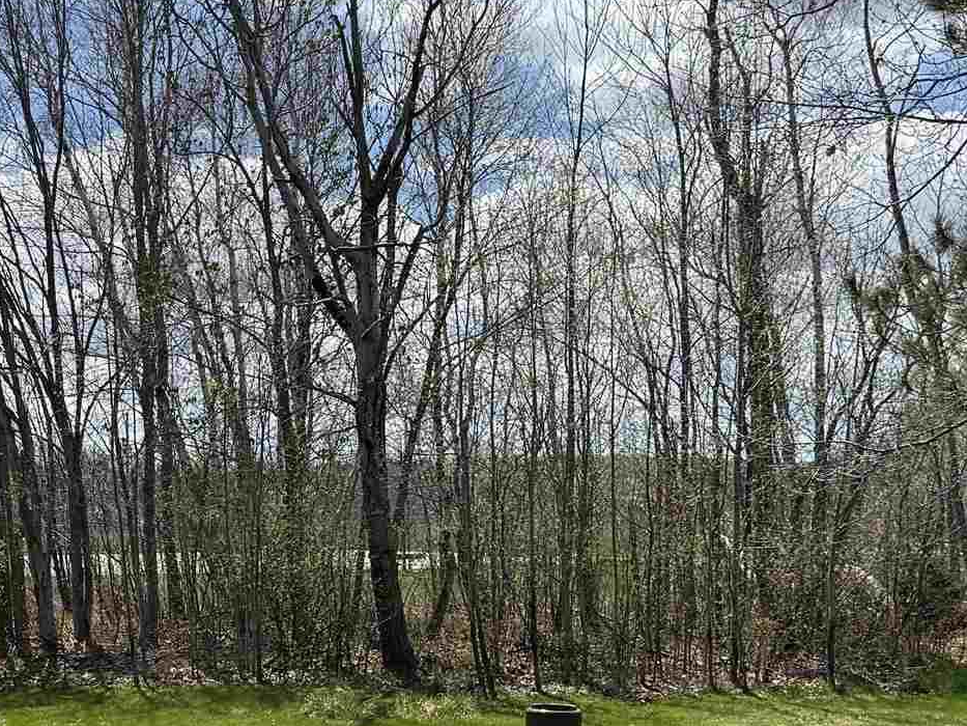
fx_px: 2207
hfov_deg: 24.1
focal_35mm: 79
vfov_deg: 18.6
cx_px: 122
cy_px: 536
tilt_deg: +0.7
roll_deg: +1.2
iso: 100
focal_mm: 6.76
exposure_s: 1/6711
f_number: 1.78
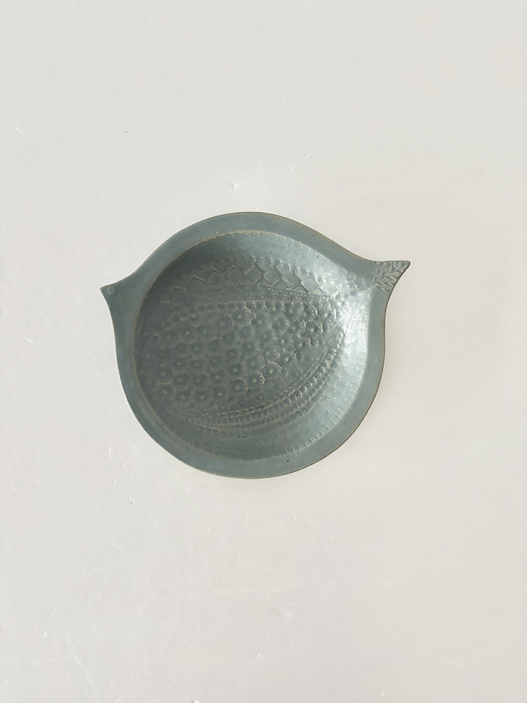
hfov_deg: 53.1
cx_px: 264
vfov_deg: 67.3
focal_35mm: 26
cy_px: 352
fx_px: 528
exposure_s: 1/39
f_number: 1.6
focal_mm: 5.96
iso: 640
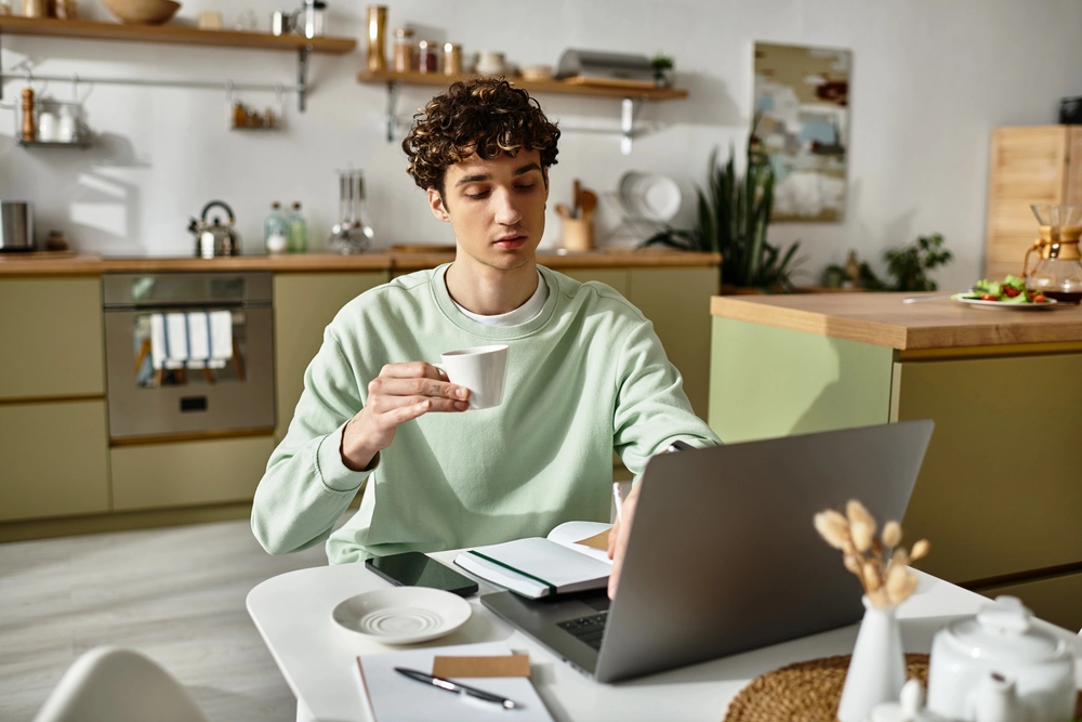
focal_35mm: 35
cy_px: 361
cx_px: 541
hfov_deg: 54.4
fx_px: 1052
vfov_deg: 37.9
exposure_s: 1/200
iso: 100
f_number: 2.8
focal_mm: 35
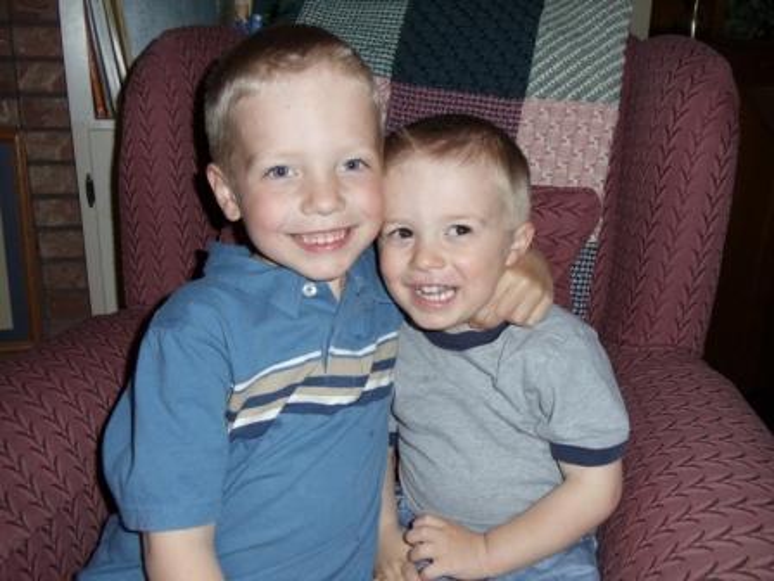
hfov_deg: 42.9
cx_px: 387
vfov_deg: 32.9
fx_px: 984
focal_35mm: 44
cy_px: 290
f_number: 3.5
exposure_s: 1/30
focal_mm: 6
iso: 80
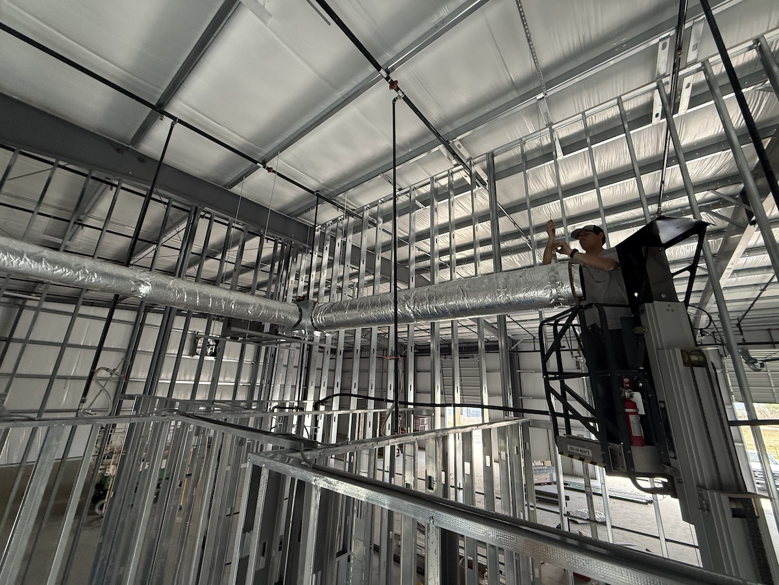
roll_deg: -3.0
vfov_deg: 85.7
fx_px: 315
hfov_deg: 102.1
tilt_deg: +17.3
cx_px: 390
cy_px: 292
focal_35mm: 14
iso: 320
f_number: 2.2
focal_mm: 2.22
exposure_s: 1/99
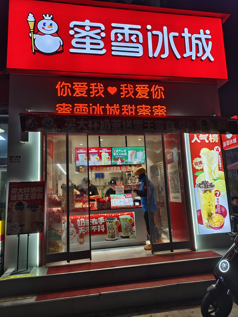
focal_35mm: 23
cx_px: 119
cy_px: 158
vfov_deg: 73.9
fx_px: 211
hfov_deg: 58.9
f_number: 1.88
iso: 185
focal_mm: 5.56
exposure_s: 1/50.3
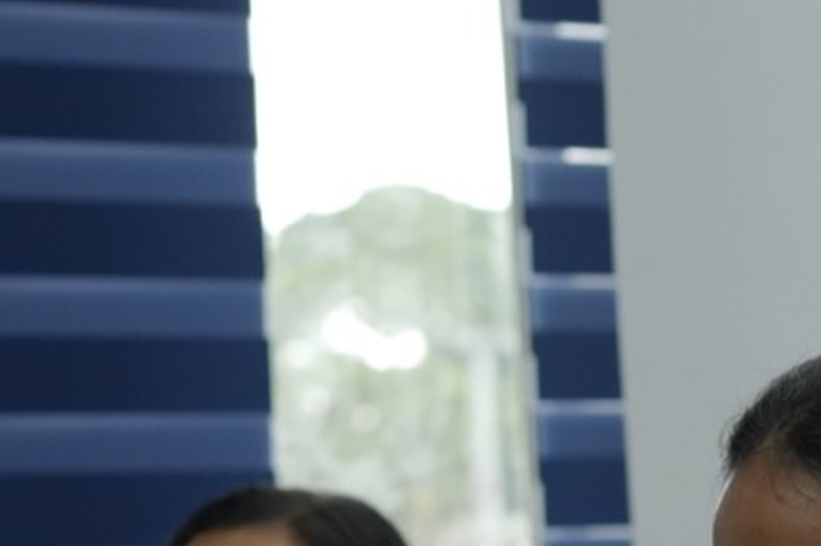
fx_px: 3260
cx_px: 802
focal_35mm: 143
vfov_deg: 9.4
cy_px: 686
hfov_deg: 14.2
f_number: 2.8
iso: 1000
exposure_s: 1/125
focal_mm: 35
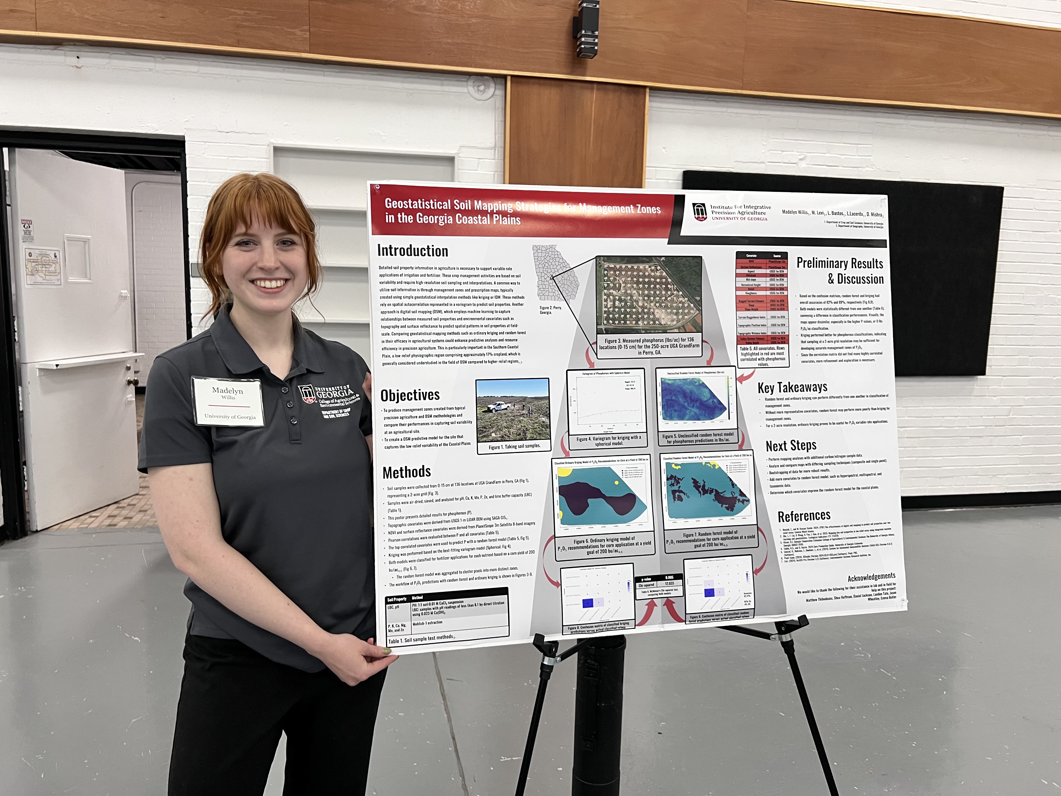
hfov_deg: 67.3
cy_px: 398
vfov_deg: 53.1
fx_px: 797
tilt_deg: -8.4
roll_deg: -1.0
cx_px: 530
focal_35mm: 26
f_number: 1.5
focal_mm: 5.7
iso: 125
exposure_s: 1/60
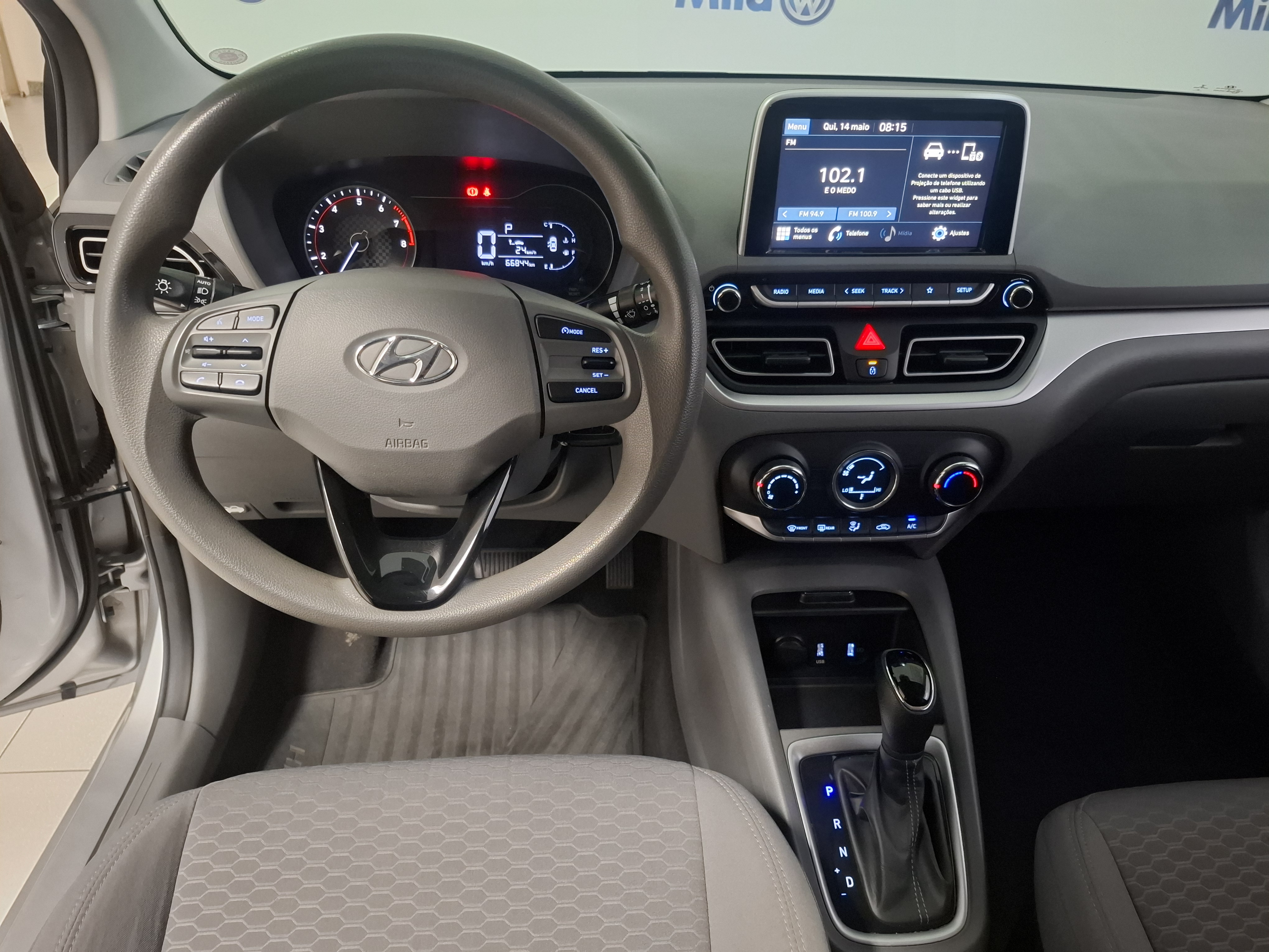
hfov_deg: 73.9
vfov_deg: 58.9
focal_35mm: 23
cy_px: 476
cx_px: 634
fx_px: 843
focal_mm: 5.54
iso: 800
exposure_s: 1/24
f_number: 1.8
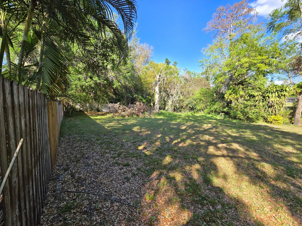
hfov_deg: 102.0
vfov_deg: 85.6
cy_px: 116
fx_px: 122
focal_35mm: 14
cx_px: 156
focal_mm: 2.2
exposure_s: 1/2000
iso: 125
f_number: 2.2
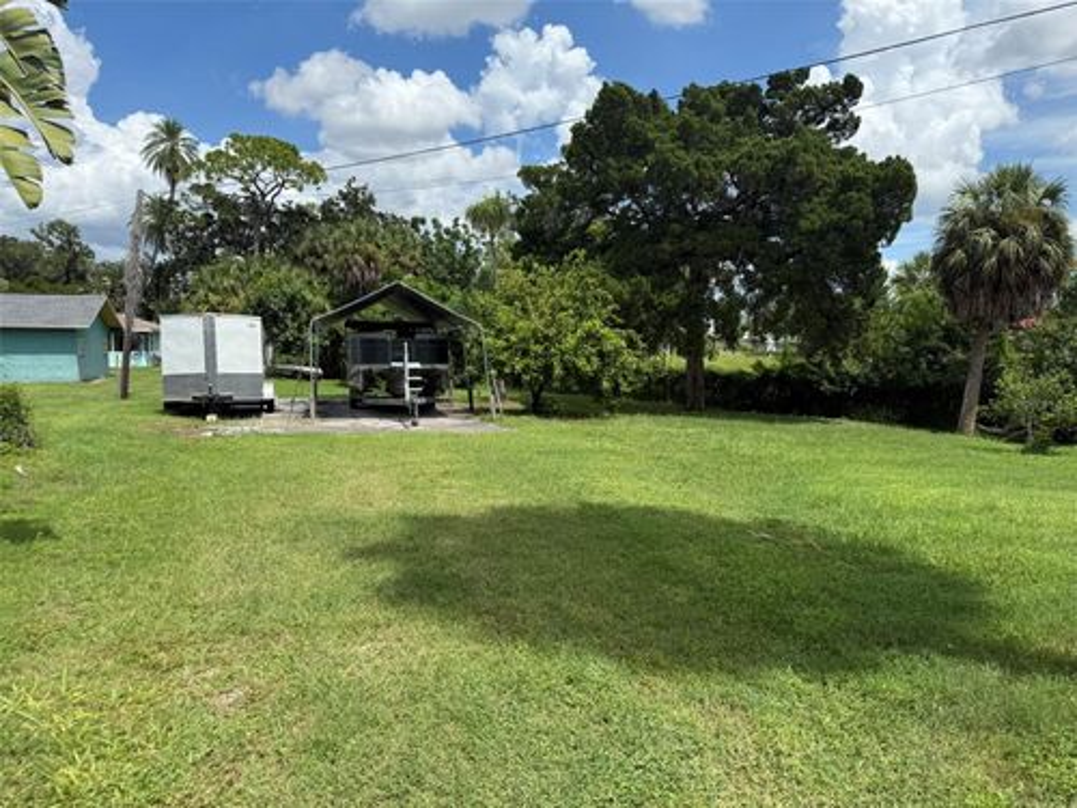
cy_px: 404
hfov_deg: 71.6
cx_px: 538
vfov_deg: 56.8
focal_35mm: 24
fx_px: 747
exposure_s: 1/4673
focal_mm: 6.76
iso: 80
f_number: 1.78
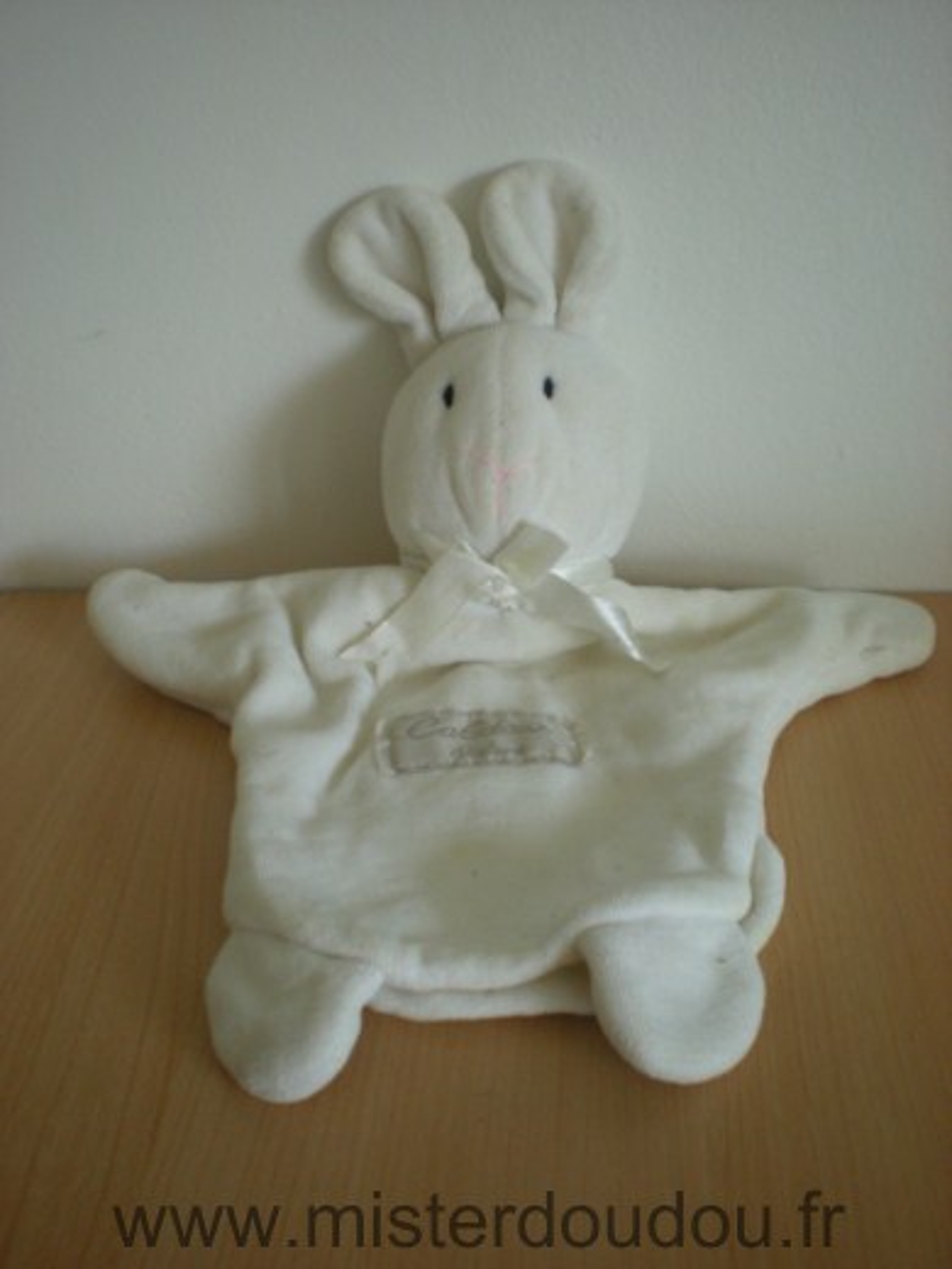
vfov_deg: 49.0
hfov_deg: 37.7
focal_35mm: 38
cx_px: 476
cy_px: 634
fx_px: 1393
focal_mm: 6.3
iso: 200
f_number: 3.1
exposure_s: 1/42.3
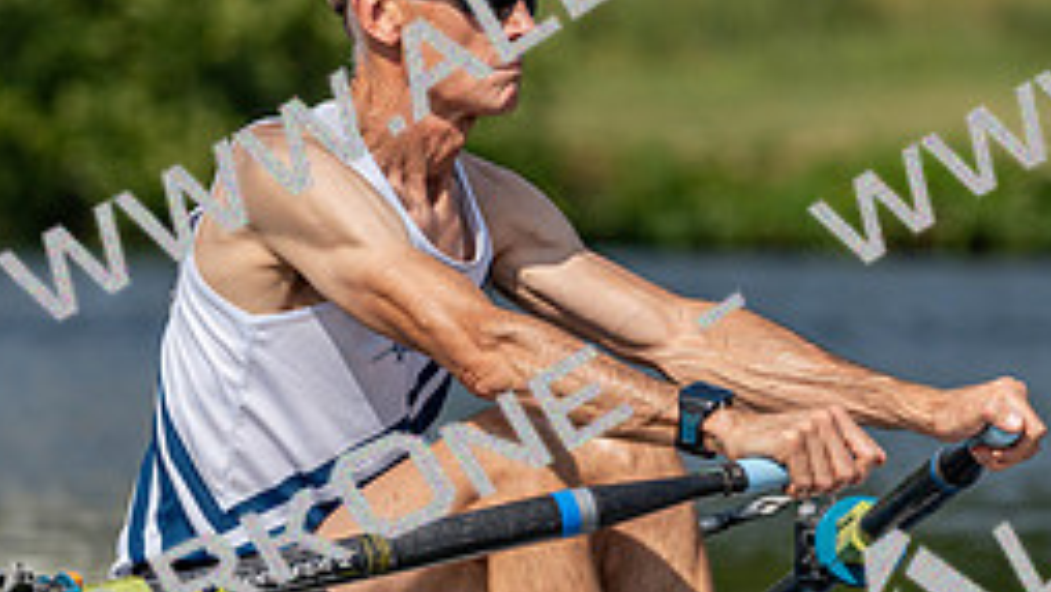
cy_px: 333
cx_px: 509
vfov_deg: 1.6
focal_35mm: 762
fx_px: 21240
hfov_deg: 2.8
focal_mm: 318
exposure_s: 1/1600
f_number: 6.3
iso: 125
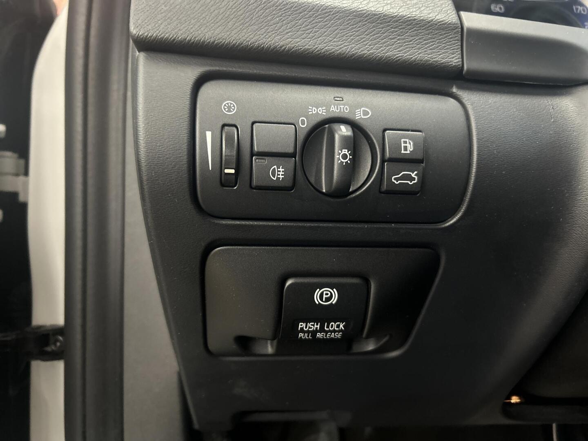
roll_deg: -2.0
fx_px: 442
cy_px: 220
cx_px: 294
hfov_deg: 67.3
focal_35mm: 26
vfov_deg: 53.1
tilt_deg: -1.9
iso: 640
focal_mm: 5.7
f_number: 1.5
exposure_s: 1/25
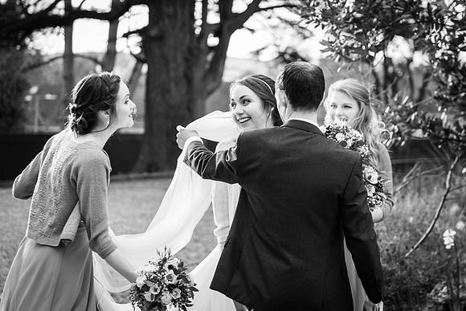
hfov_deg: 18.1
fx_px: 1463
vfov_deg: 12.1
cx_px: 259
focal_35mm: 113
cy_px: 136
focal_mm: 66
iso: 100
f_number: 2.8
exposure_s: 1/200
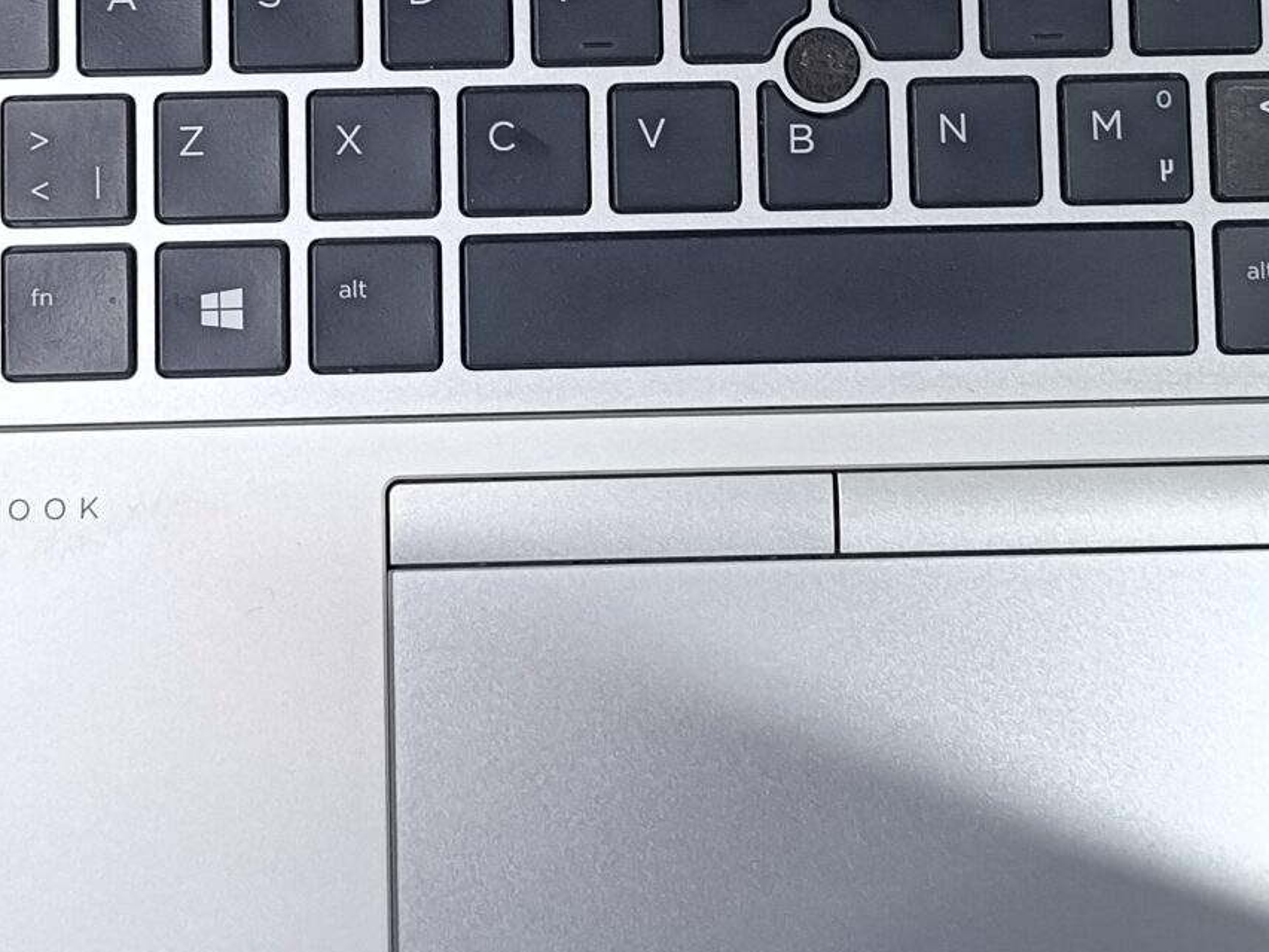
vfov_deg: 19.1
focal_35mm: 75
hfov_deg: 26.0
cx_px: 605
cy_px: -1
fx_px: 2750
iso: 500
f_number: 1.7
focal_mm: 4.7
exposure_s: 1/50
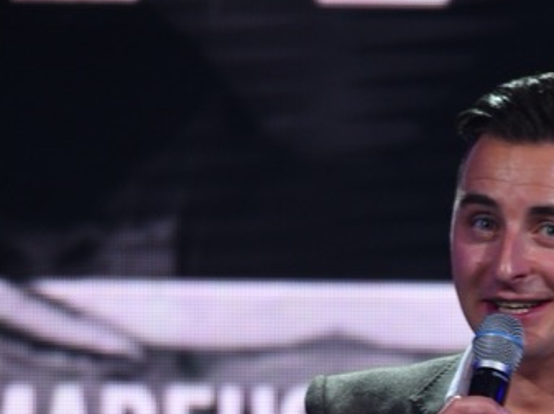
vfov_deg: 1.2
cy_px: 802
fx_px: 20080
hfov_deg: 1.6
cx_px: 598
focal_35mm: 1256
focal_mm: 400
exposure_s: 1/80
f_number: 5.6
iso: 1600
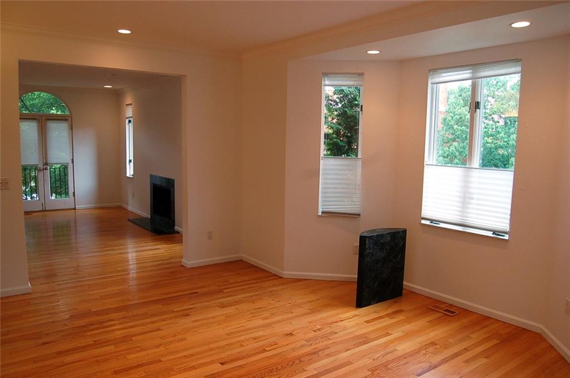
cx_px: 285
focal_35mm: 27
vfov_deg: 47.8
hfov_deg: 67.4
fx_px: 427
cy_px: 189
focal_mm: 18
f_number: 5
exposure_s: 1/100
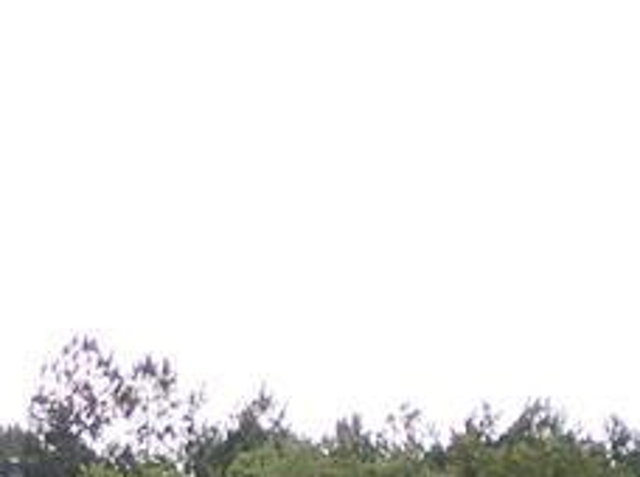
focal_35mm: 323
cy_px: 512
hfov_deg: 6.1
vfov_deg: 4.6
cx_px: 7
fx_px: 5959
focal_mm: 24
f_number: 4.8
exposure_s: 1/90
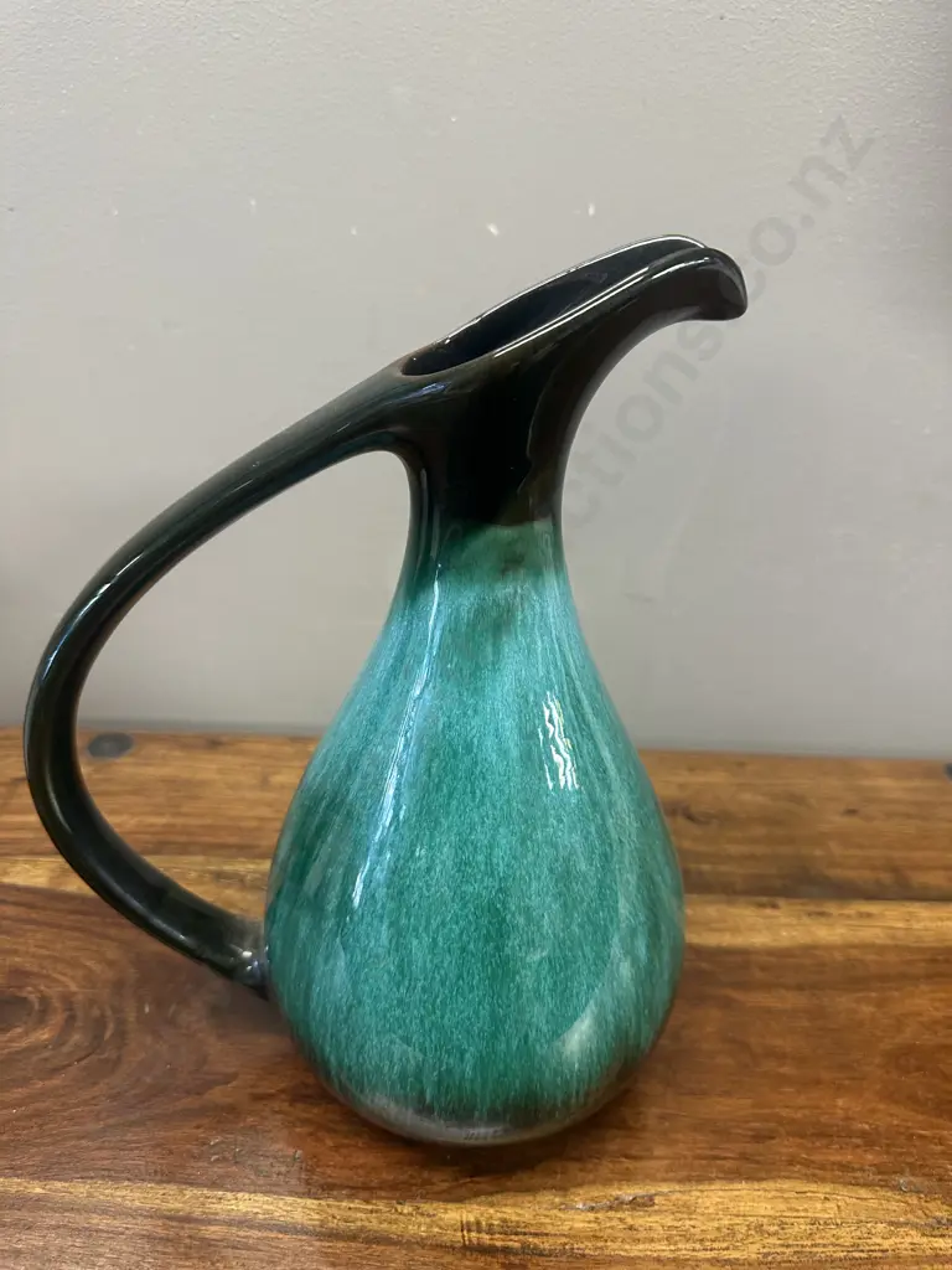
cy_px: 635
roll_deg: -2.2
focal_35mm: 24
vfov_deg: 71.6
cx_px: 476
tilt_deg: -28.7
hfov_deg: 56.8
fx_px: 880
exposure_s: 1/50
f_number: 1.78
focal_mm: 6.86
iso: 320
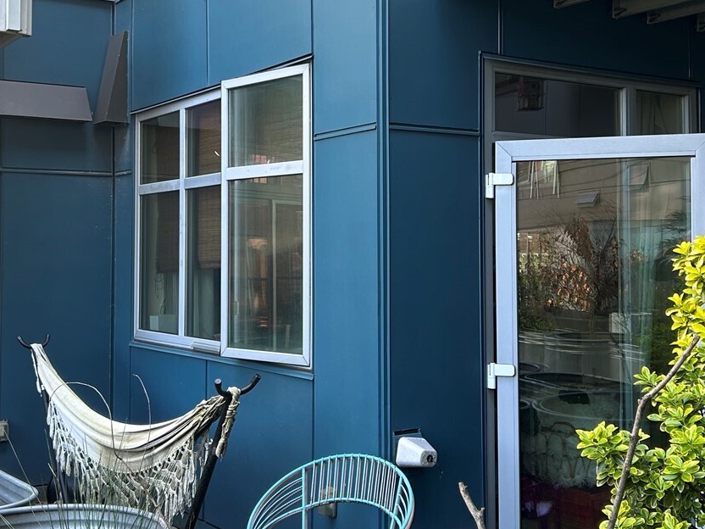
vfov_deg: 29.0
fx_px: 1018
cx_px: 368
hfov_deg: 38.2
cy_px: 214
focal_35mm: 50
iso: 64
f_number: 1.5
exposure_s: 1/121
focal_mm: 5.7
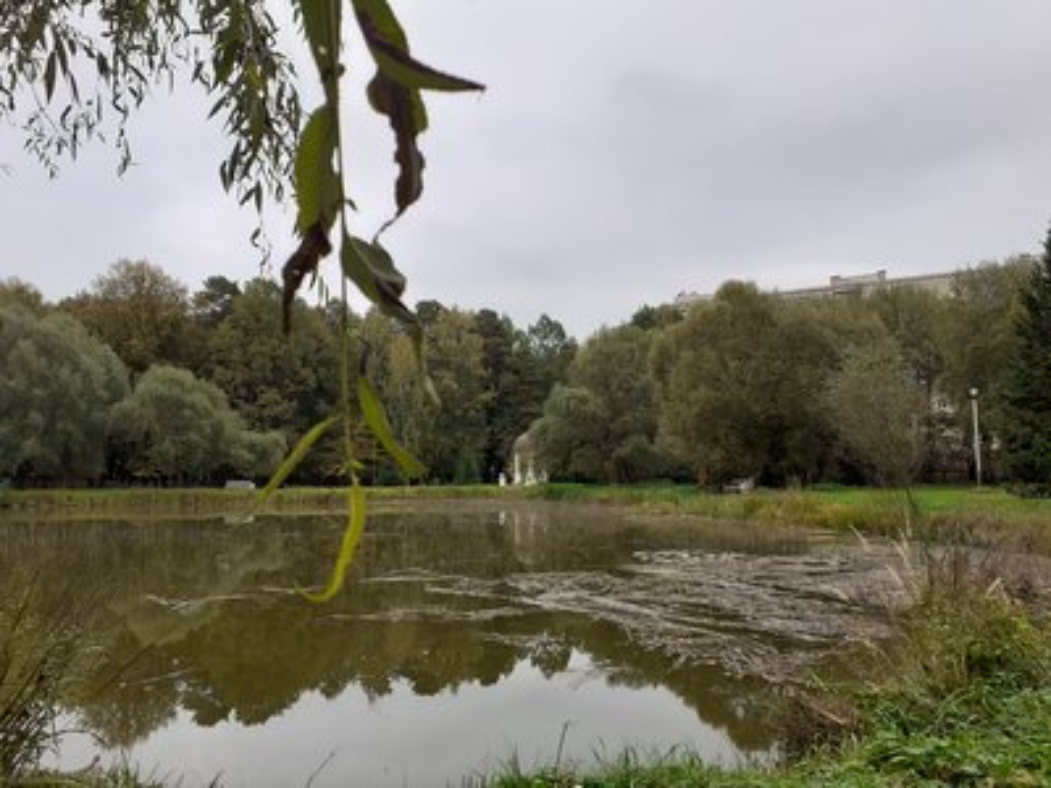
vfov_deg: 51.4
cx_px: 526
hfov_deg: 65.3
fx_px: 820
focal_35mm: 27
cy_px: 394
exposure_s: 1/280
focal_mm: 3.6
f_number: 1.9
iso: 40
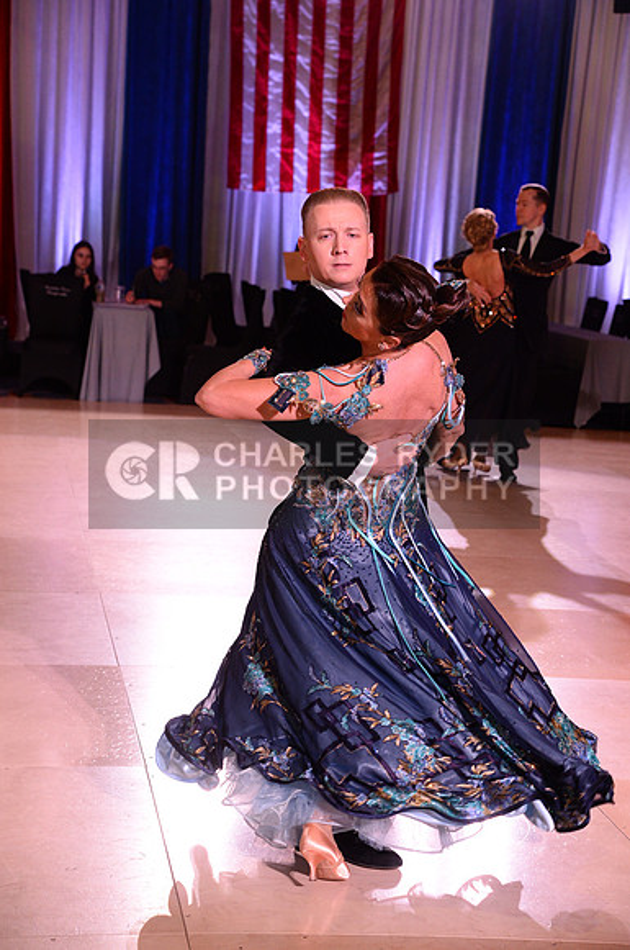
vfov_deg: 24.8
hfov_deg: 16.6
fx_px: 2159
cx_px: 315
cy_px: 475
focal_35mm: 82
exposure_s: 1/250
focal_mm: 82
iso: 2500
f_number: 6.3
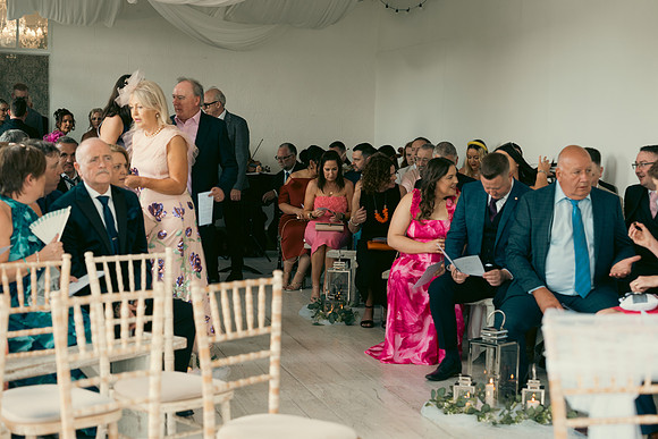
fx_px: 1133
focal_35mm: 62
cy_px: 220
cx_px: 329
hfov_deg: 32.4
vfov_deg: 21.9
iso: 500
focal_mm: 62
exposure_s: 1/160
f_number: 3.5
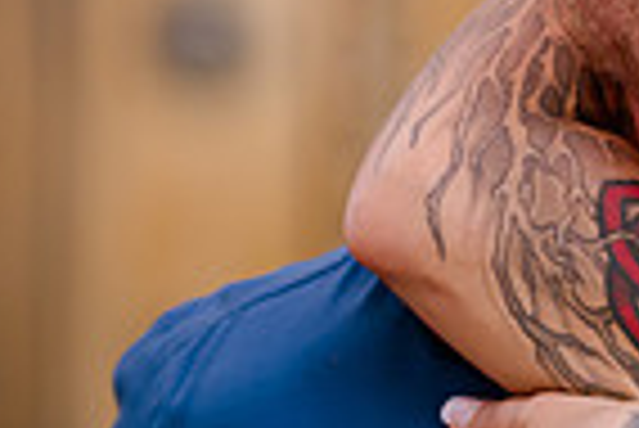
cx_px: 1103
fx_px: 10963
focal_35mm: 617
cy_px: -47
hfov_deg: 3.3
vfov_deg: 2.2
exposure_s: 1/250
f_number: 2.8
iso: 500
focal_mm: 135
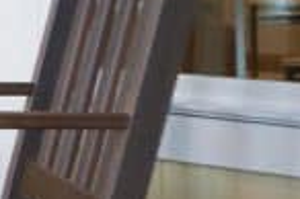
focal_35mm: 184
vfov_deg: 7.3
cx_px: -678
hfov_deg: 8.7
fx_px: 1532
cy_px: -117
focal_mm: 28
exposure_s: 1/1000
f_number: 3.5
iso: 6400
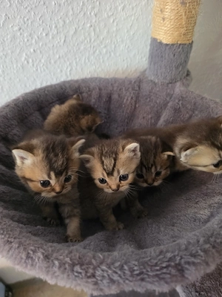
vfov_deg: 73.9
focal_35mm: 23
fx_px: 197
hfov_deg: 58.9
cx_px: 111
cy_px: 148
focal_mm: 6.5
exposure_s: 1/50.3
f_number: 1.4
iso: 1000
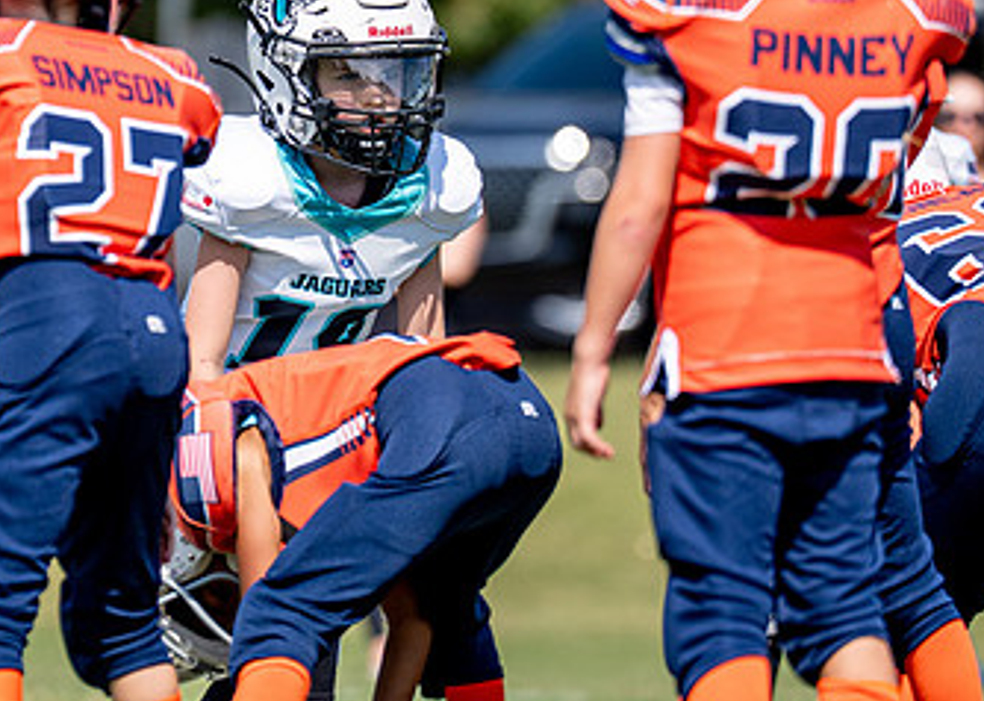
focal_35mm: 648
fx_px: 18095
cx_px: 364
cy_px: 187
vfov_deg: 2.2
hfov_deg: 3.1
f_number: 2.8
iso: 160
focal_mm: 200
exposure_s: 1/4000
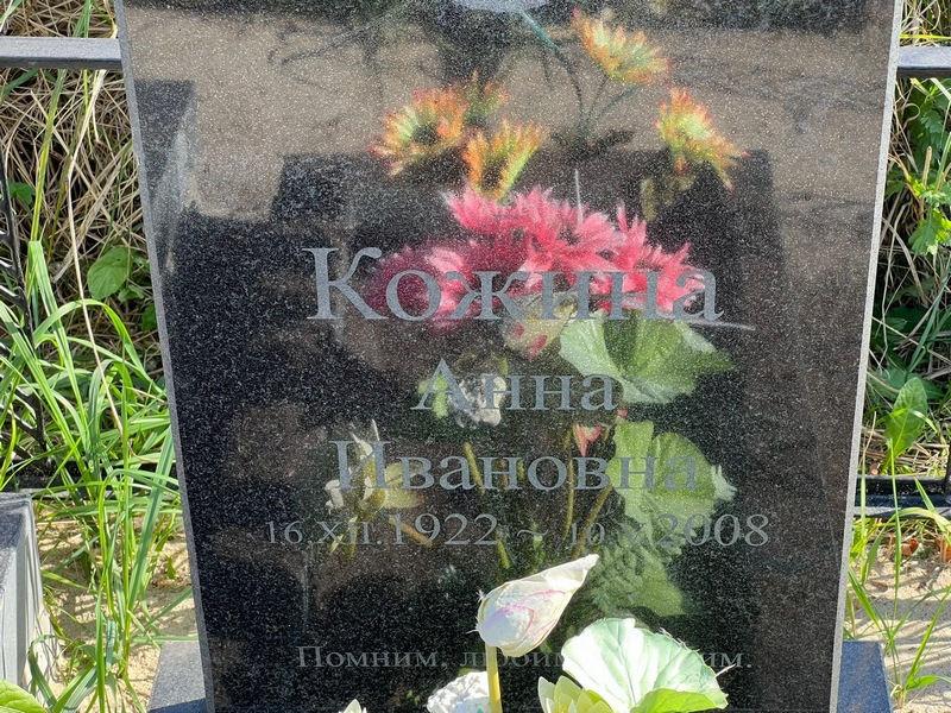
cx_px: 476
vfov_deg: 19.1
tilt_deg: -37.6
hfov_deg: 25.3
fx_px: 2115
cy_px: 356
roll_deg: -1.4
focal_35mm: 77
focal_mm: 9
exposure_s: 1/99
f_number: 2.8
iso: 40
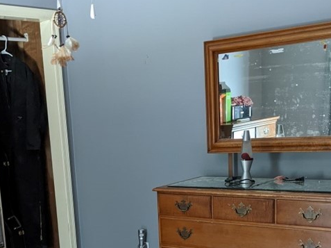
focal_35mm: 58
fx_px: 554
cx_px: 130
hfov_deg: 33.1
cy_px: 247
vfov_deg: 24.1
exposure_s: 1/24
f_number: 1.73
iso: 228
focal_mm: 4.38
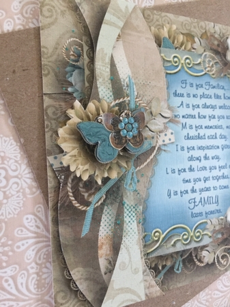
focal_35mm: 29
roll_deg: -4.0
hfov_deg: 48.2
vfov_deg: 61.7
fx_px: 257
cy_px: 154
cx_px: 115
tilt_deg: -12.9
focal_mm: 4.15
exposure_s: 1/33
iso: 160
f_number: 2.2
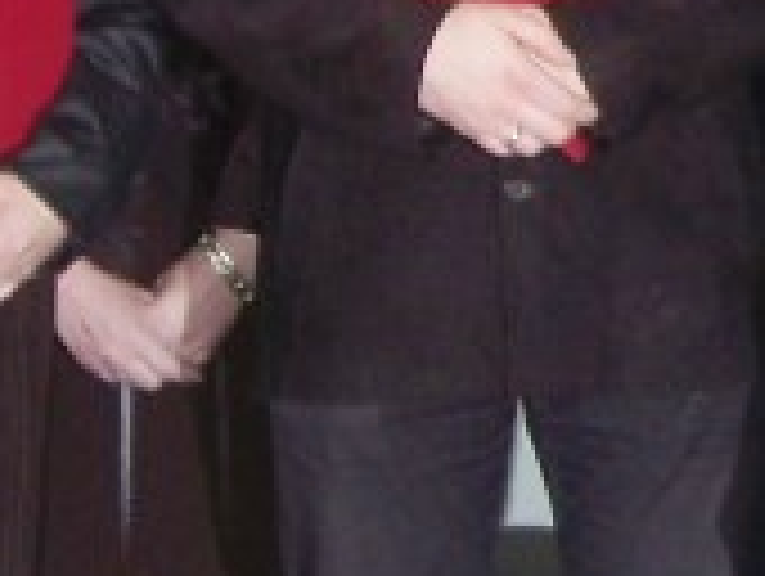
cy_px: -104
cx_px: 1026
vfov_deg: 9.2
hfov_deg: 11.9
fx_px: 3541
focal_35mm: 160
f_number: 2.7
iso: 80
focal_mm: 5.6
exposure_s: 1/60
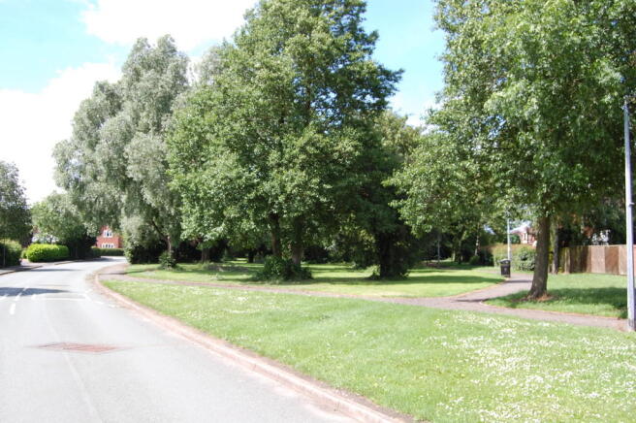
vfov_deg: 36.8
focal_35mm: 36
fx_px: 635
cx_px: 318
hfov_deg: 53.2
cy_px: 212
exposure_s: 1/200
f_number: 7.1
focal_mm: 24
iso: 200
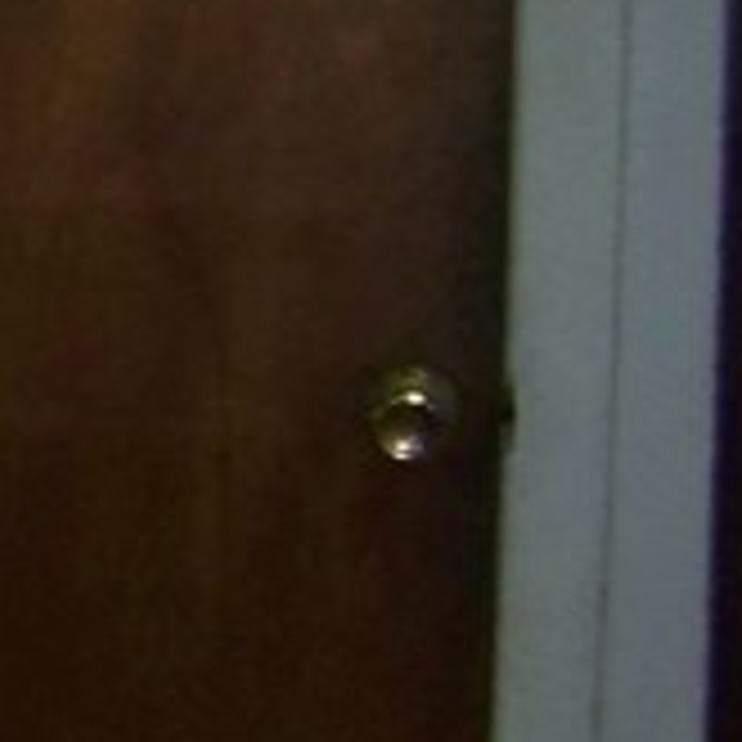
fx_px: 4777
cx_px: -1480
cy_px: 508
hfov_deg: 7.7
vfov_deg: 8.9
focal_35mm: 197
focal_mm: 5.85
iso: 200
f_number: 2.8
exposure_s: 1/30
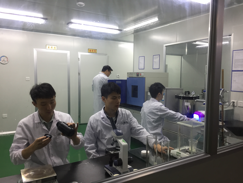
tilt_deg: -3.6
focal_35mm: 29
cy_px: 92
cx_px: 122
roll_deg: -0.8
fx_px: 204
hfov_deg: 61.7
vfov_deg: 48.2
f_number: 2.2
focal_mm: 4.15
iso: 100
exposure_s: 1/33
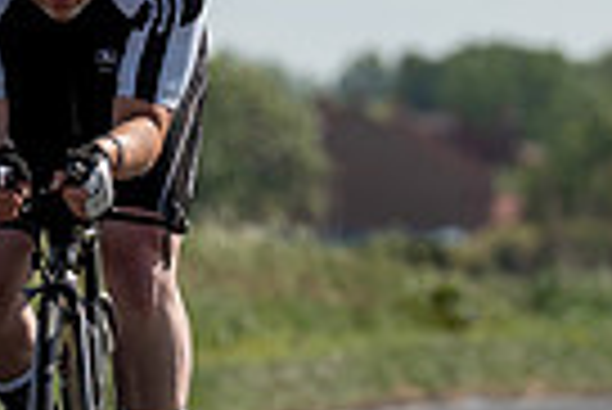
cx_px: 62
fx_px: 17852
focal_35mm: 1049
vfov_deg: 1.3
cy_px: 258
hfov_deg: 2.0
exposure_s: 1/1000
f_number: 5
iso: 125
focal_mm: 200
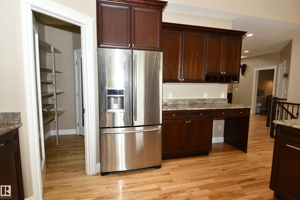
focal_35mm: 18
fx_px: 150
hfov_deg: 90.0
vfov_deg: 67.4
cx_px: 150
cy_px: 100
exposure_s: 1/60
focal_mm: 12
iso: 400
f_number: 5.6
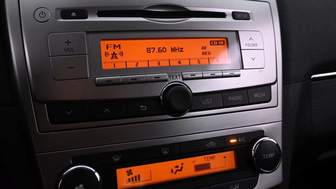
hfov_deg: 59.8
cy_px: 75
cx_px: 166
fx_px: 292
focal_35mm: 33
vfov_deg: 35.7
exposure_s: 1/100
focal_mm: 20.5
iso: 5000
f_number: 3.8
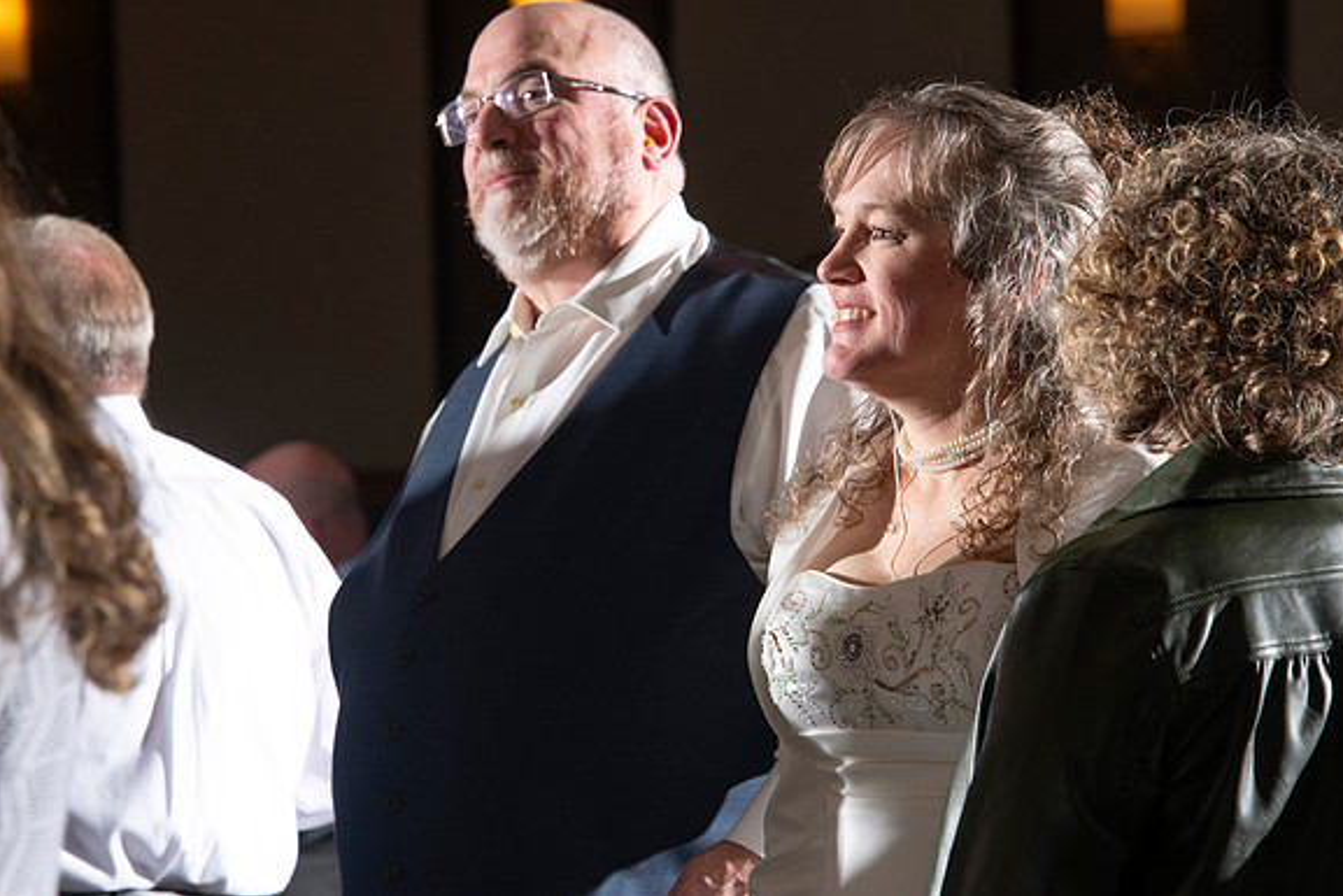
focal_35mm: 220
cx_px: 570
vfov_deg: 6.2
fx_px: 8209
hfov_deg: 9.4
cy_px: 380
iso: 800
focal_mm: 190
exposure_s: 1/160
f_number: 9
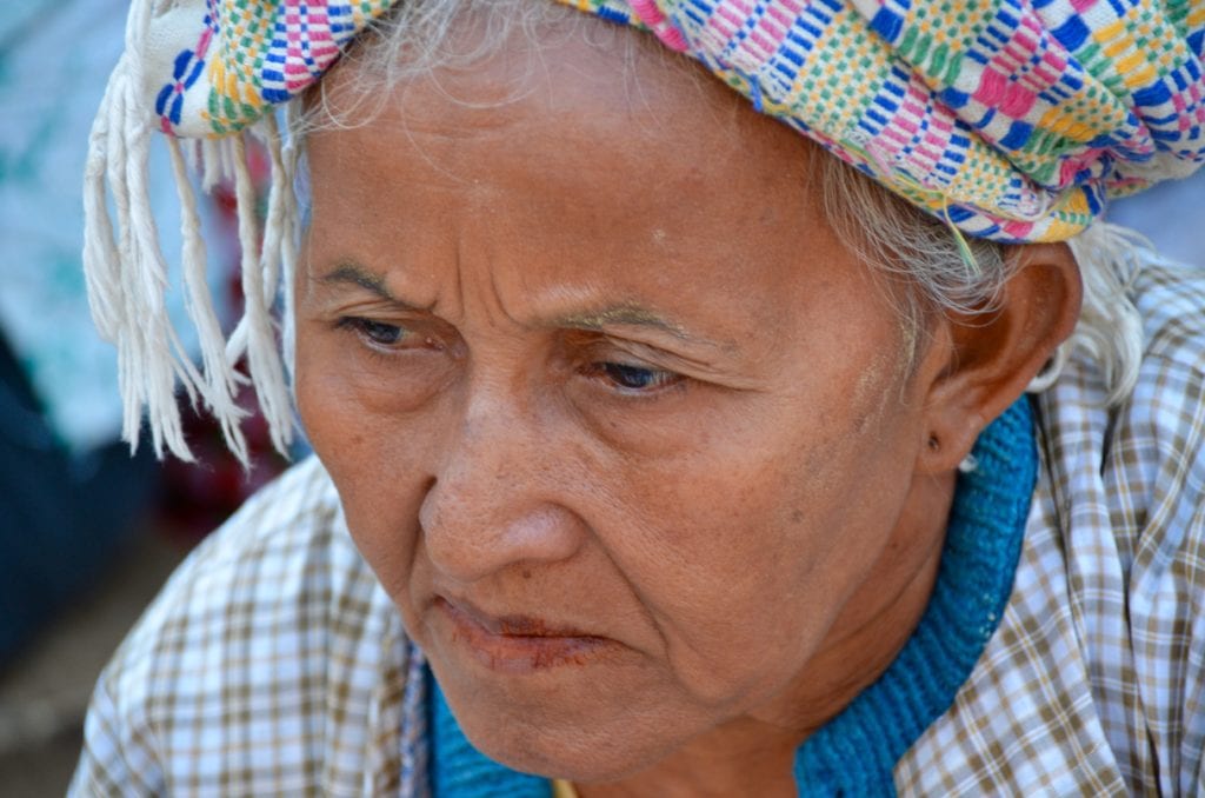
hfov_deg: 5.5
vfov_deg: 3.6
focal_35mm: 375
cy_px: 399
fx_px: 12525
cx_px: 602
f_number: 6.3
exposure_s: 1/250
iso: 800
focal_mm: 250
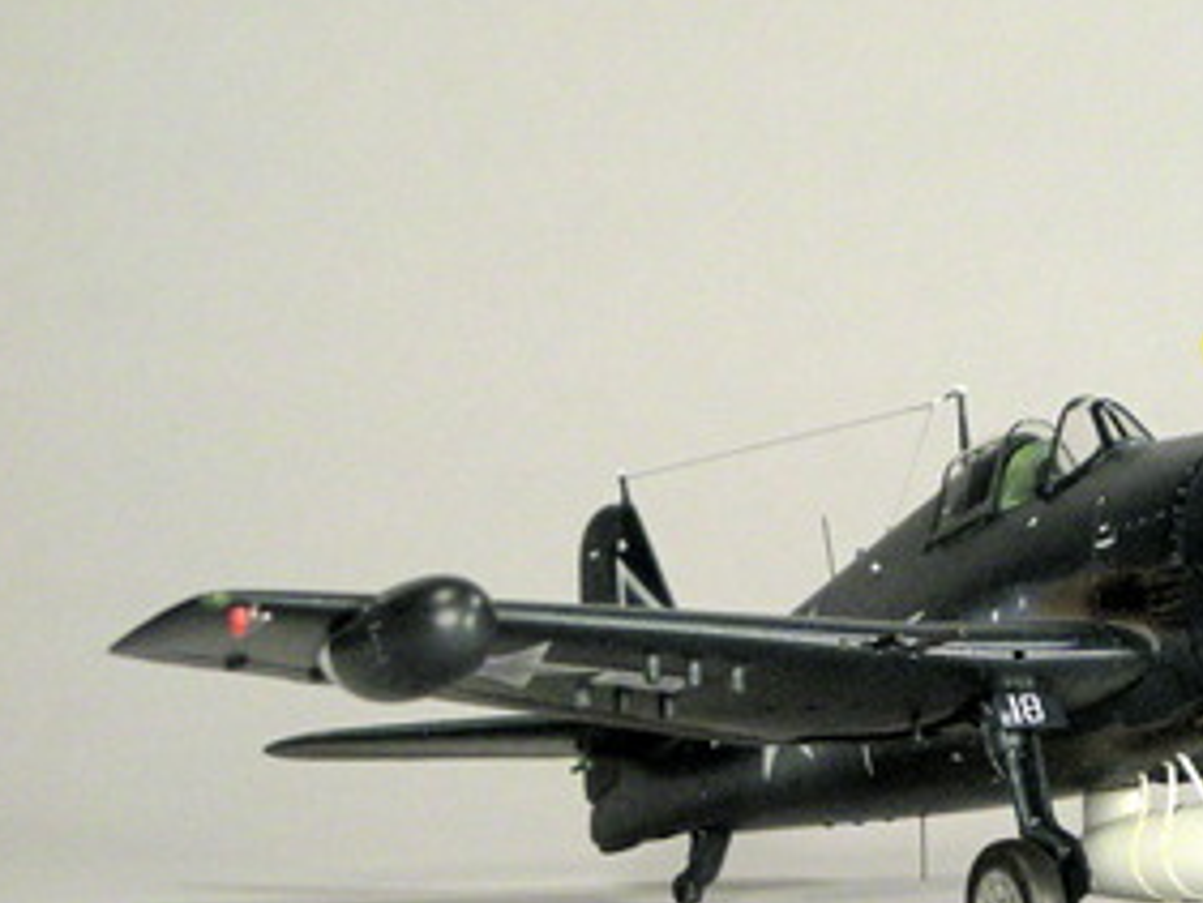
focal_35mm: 187
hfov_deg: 10.5
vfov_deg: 7.9
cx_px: 1015
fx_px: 6502
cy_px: 648
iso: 332
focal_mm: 17.1
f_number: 4.7
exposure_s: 1/60
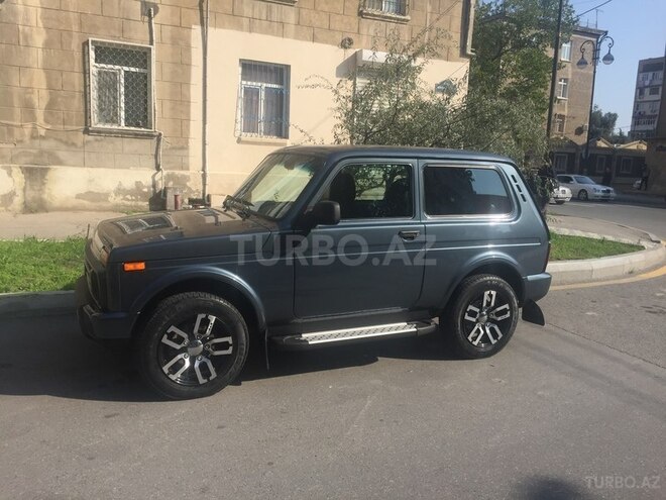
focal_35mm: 29
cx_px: 333
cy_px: 250
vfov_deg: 48.2
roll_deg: -3.2
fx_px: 558
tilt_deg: -7.8
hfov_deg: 61.7
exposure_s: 1/1883
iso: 32
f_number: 2.2
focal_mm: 4.15
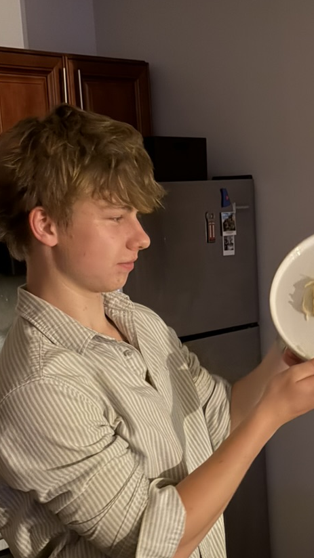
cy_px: 332
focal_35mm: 65
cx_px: 208
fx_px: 963
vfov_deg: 32.3
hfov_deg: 18.5
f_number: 1.78
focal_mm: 6.76
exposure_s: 1/15
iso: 800
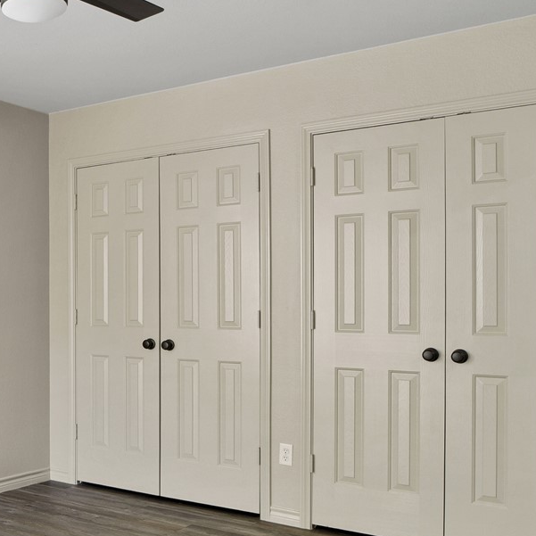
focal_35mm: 43
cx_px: -29
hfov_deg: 34.7
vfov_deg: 39.0
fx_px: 753
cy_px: 324
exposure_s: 1/8
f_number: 8
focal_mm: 14
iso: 200
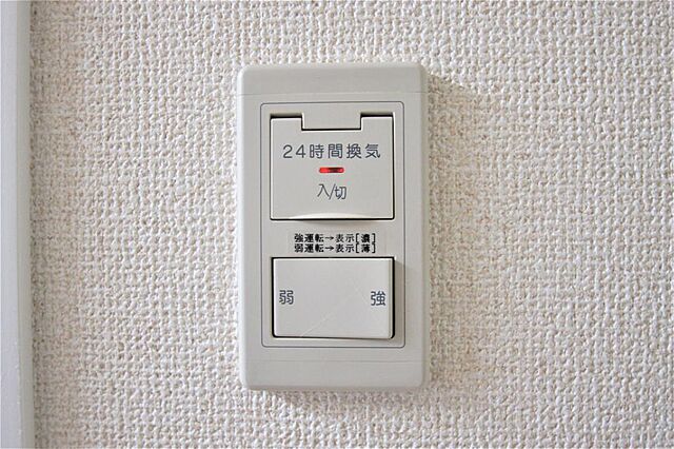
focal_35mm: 30
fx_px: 561
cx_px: 337
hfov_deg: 62.0
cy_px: 224
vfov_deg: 43.6
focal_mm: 20
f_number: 4.5
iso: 500
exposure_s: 1/40
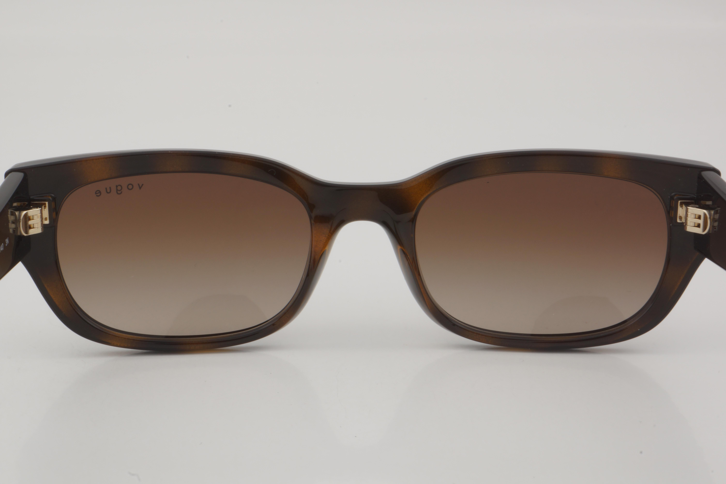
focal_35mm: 75
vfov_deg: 18.2
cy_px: 242
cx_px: 363
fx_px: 1512
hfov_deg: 27.0
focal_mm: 50
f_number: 32
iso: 100
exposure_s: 1/3
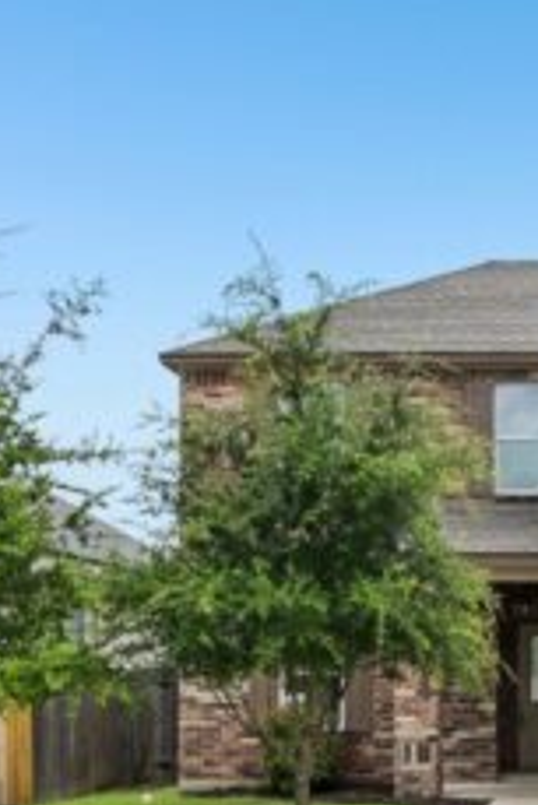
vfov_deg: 28.9
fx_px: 1522
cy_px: 664
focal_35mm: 68
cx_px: 622
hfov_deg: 19.1
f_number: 6.7
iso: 100
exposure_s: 1/350
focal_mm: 17.5
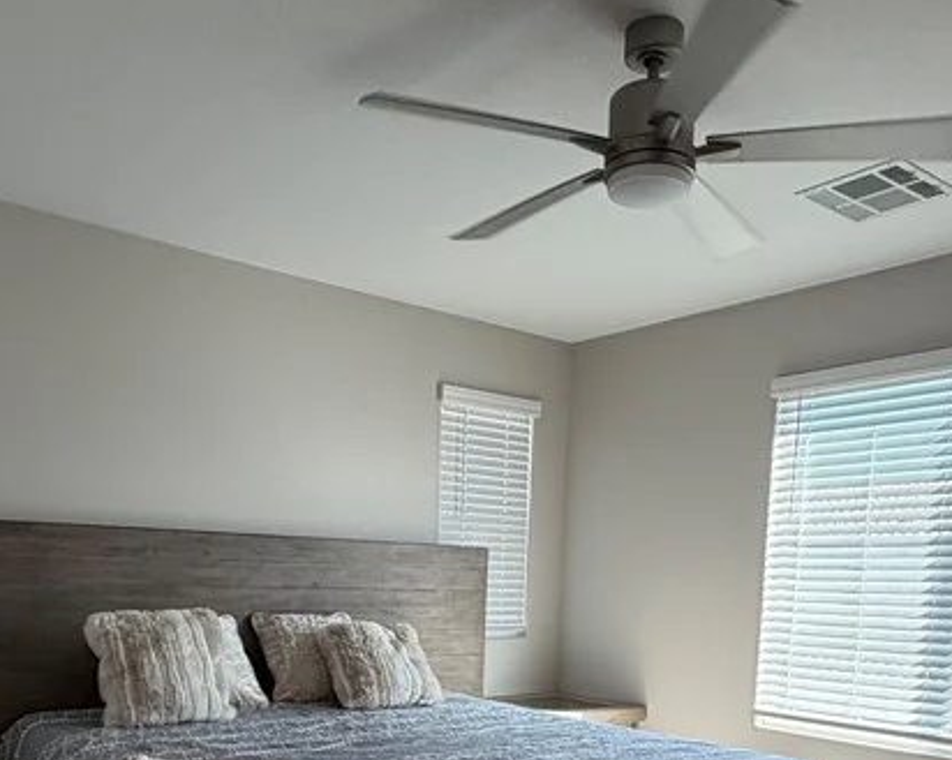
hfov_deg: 52.8
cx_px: 515
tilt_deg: -9.1
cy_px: 721
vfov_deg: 39.3
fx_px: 957
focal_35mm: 34
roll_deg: -1.3
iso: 125
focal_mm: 2.22
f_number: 2.2
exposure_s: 1/120
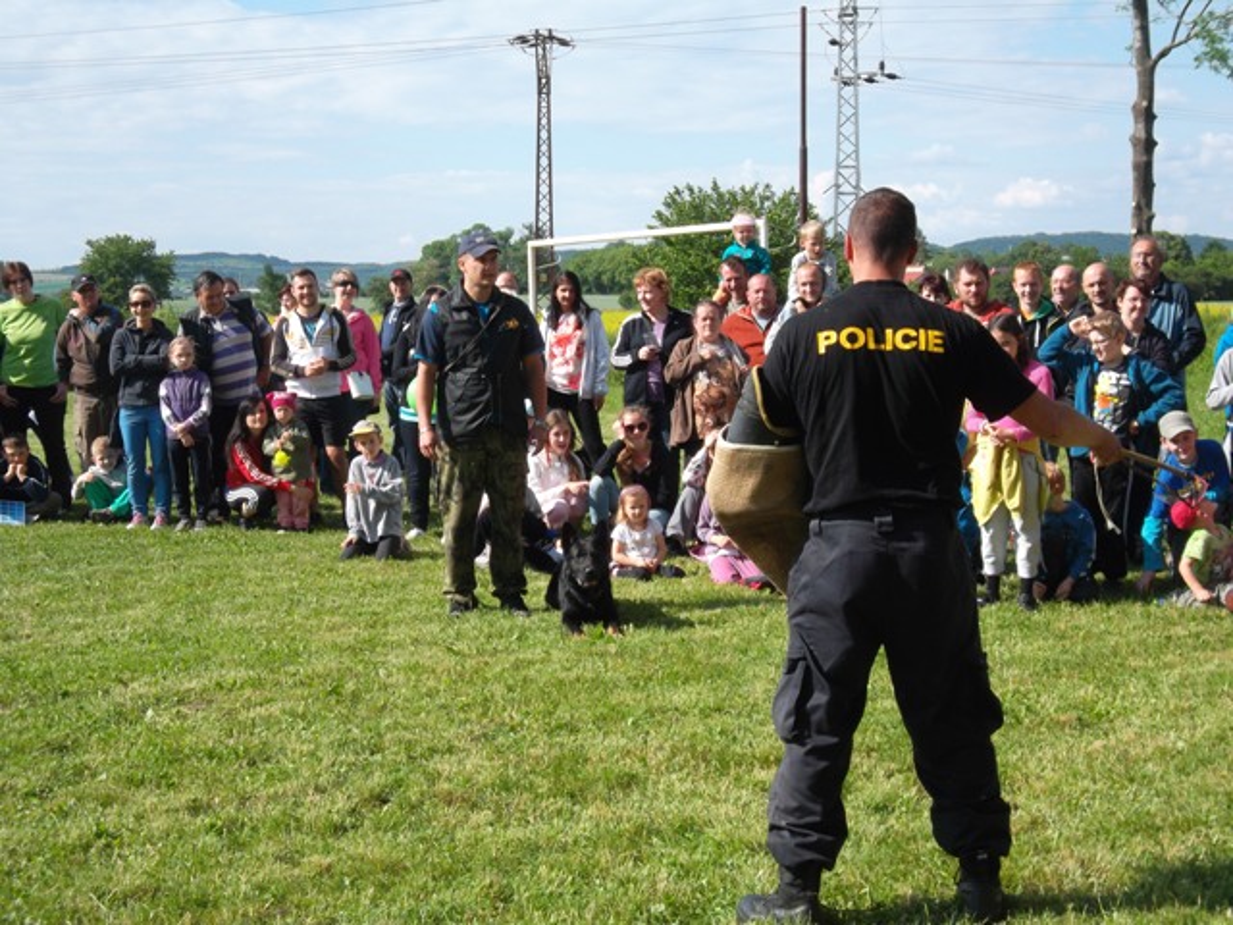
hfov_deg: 30.7
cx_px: 616
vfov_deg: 23.3
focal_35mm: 63
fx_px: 2244
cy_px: 462
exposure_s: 1/210
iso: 80
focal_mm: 11.2
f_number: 5.6
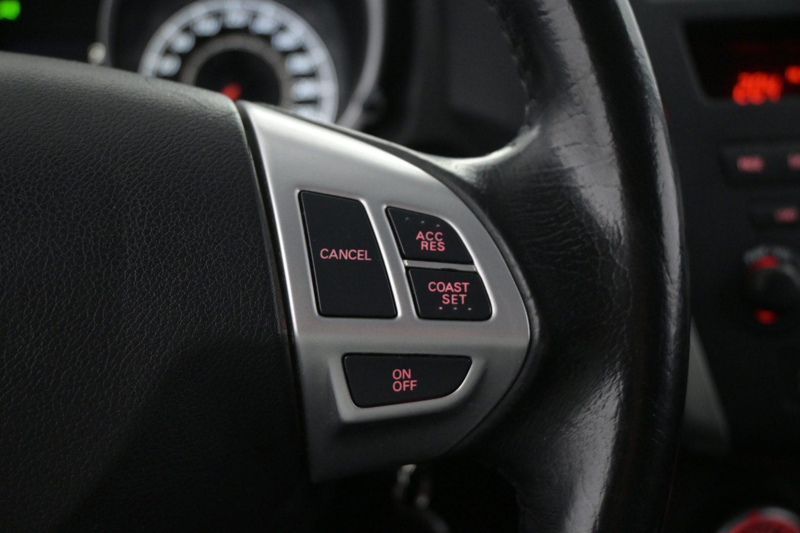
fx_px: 917
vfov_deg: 32.4
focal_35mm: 41
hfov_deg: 47.2
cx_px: 400
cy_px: 266
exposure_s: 1/40
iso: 2800
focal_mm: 27.5
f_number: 4.5
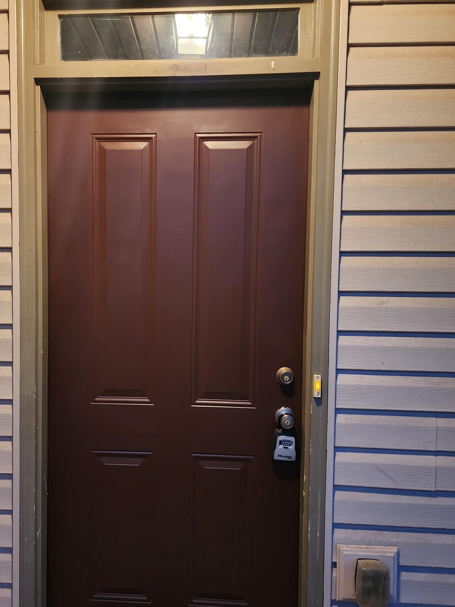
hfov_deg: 49.4
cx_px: 182
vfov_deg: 63.4
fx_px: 491
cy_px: 323
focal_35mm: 28
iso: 800
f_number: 1.8
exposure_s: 1/24
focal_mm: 6.4
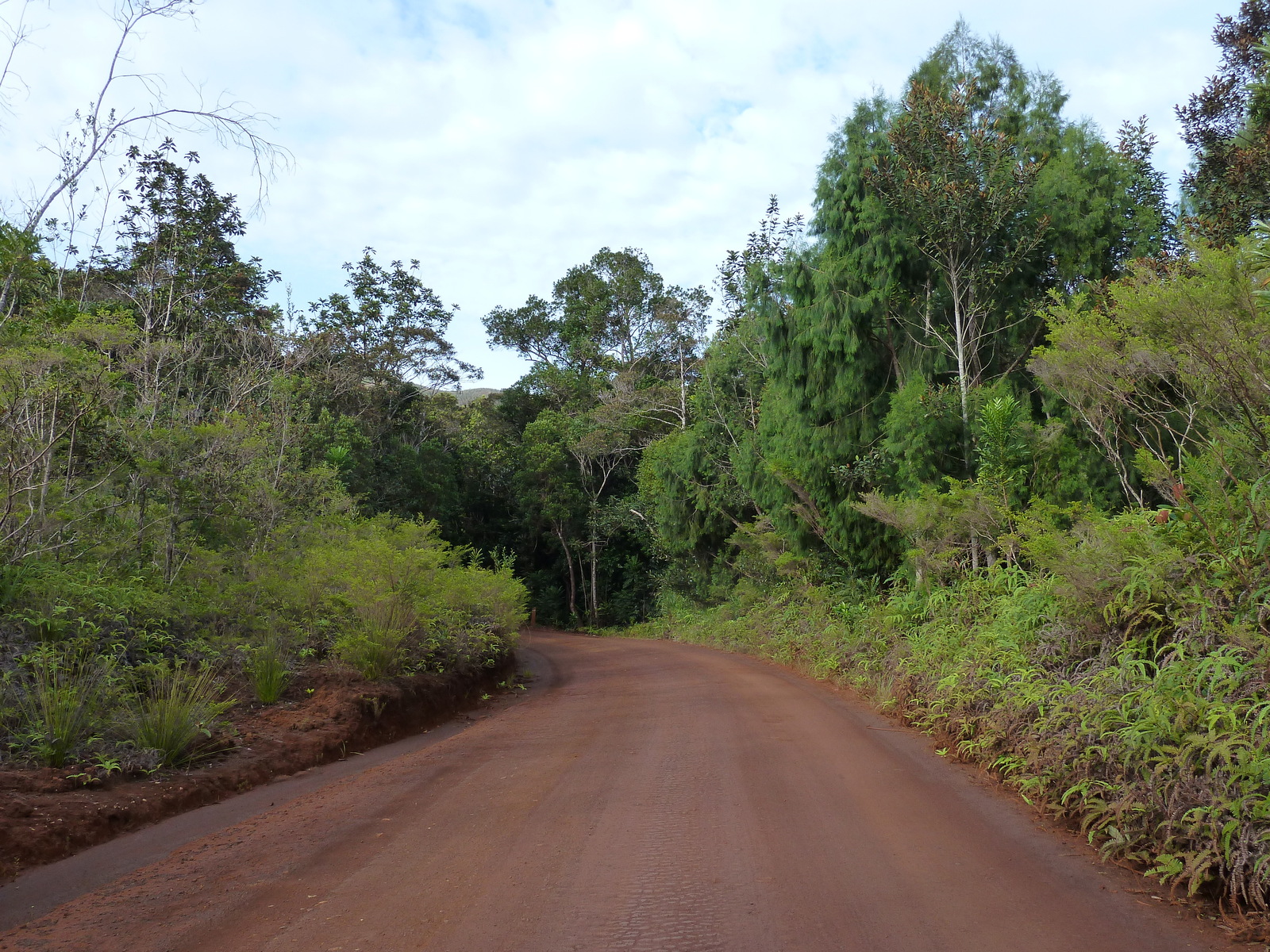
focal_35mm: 32
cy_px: 476
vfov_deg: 44.2
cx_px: 635
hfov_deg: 56.8
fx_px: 1174
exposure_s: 1/250
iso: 125
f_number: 4
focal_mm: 5.3
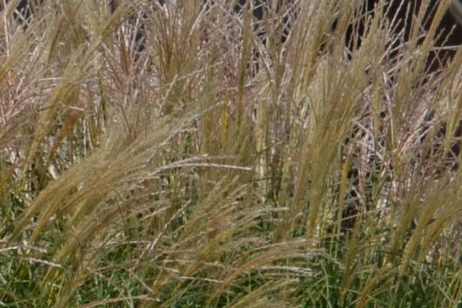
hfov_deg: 4.3
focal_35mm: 465
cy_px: -34
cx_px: -808
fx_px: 5966
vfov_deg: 3.0
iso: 400
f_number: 4.5
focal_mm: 55
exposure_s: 1/3200
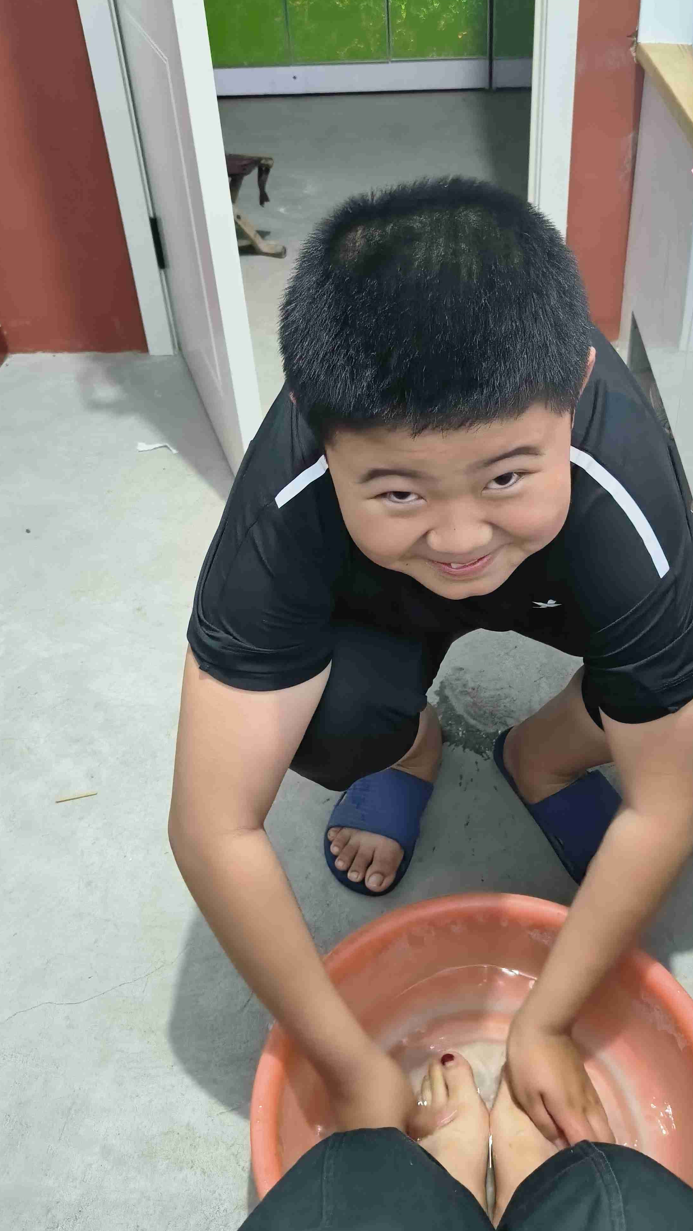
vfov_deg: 64.3
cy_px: 632
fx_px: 980
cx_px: 412
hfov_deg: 38.8
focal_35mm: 30
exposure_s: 1/25.2
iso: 1600
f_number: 1.8
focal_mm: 4.84
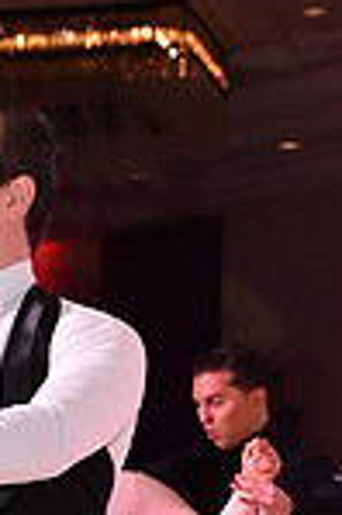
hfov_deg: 6.3
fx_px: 3056
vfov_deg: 9.5
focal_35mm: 214
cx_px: -299
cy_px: 660
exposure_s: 1/320
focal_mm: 55
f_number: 5.6
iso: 2500
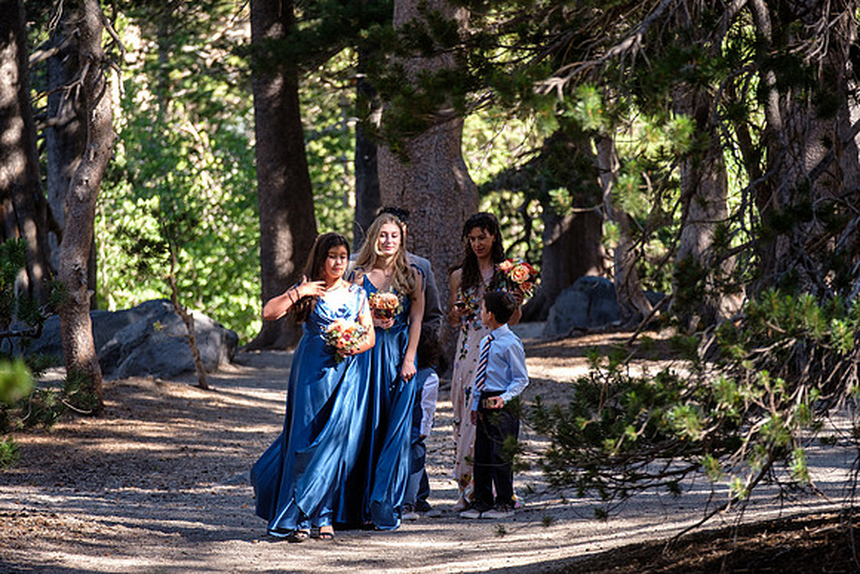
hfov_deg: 9.8
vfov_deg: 6.5
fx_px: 5018
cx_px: 430
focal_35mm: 210
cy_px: 287
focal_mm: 140
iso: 200
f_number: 2.8
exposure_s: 1/150
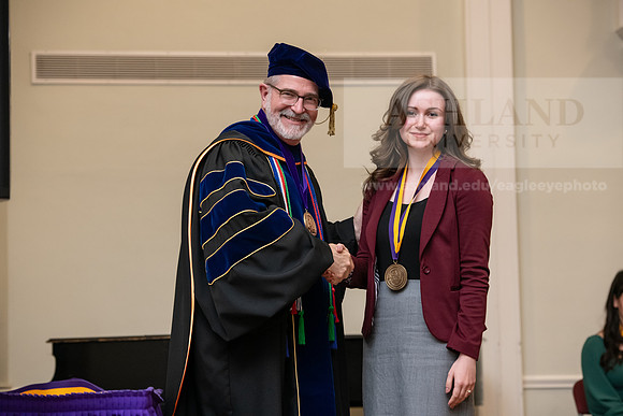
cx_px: 312
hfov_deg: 18.3
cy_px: 208
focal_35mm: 112
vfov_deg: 12.2
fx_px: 1939
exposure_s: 1/200
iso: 2500
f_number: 4.5
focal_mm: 112
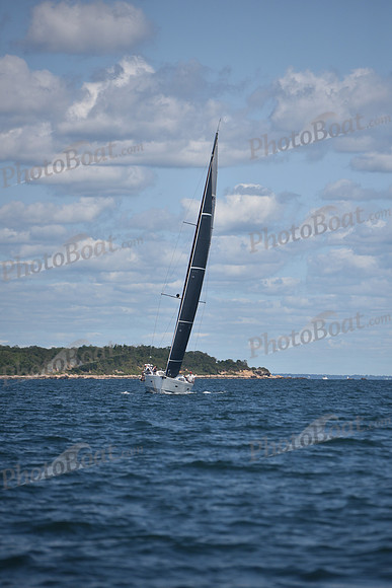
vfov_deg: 10.3
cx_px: 196
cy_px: 294
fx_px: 3264
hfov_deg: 6.9
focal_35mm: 200
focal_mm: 200
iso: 250
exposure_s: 1/2500
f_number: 4
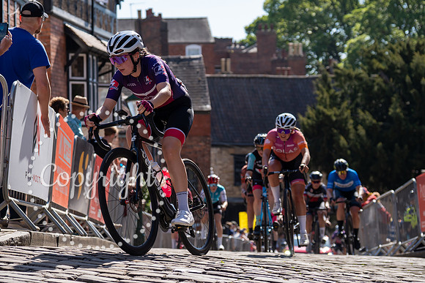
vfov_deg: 13.4
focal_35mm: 102
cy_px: 127
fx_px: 1205
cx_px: 134
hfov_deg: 19.9
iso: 100
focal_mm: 70
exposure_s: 1/1000
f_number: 3.5
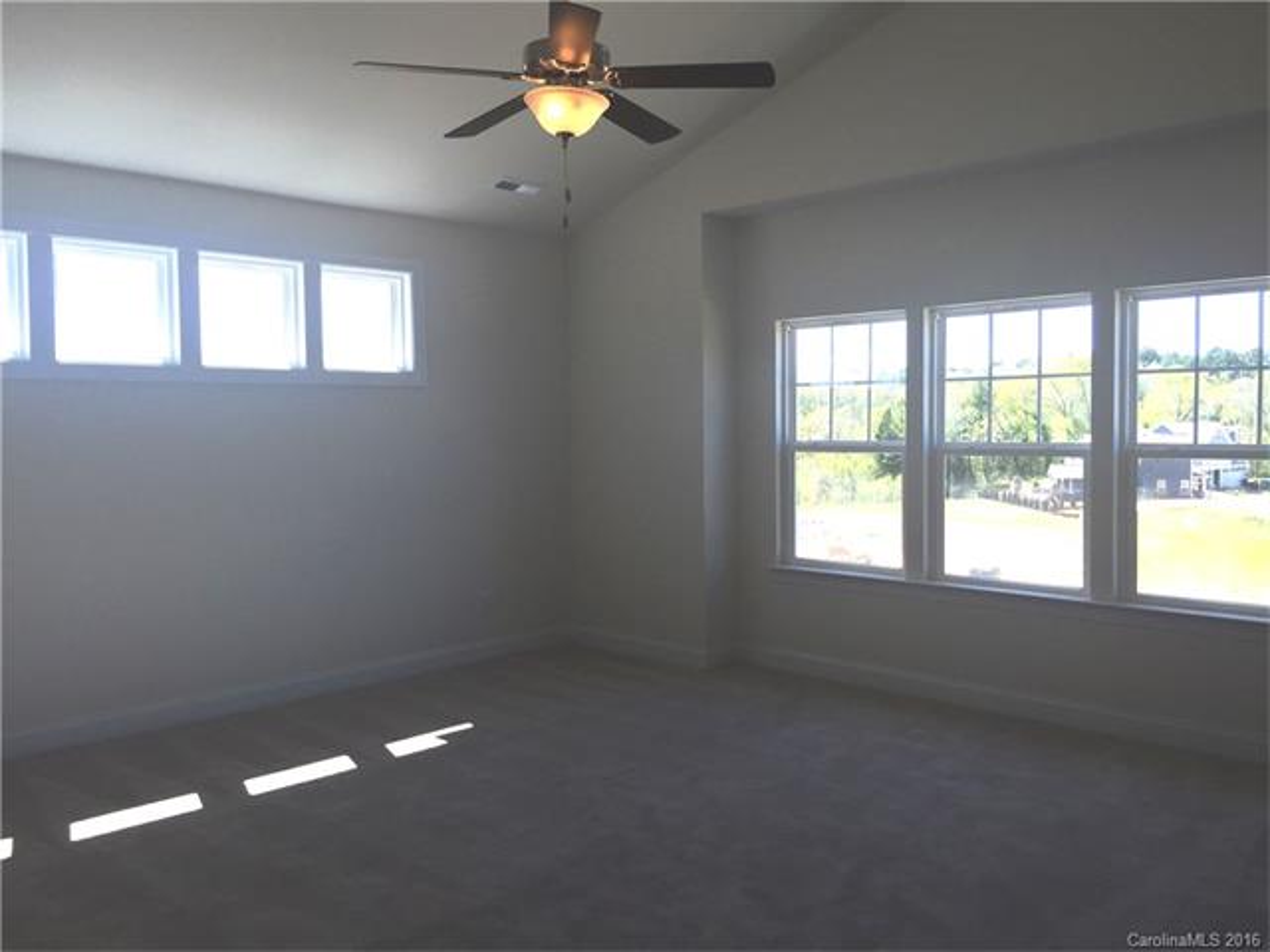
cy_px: 476
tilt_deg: -1.5
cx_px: 635
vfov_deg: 48.2
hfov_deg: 61.7
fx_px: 1064
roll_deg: +0.5
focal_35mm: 29
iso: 32
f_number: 2.2
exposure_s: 1/373
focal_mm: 4.15
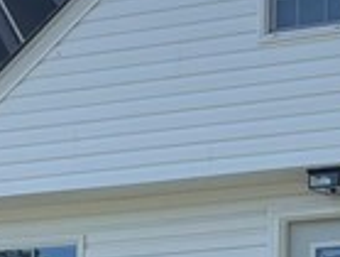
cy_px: 392
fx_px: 1881
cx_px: 374
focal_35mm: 191
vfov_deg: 7.7
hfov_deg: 10.2
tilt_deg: +6.6
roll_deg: -0.1
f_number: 1.6
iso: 32
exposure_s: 1/3125
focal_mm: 4.2
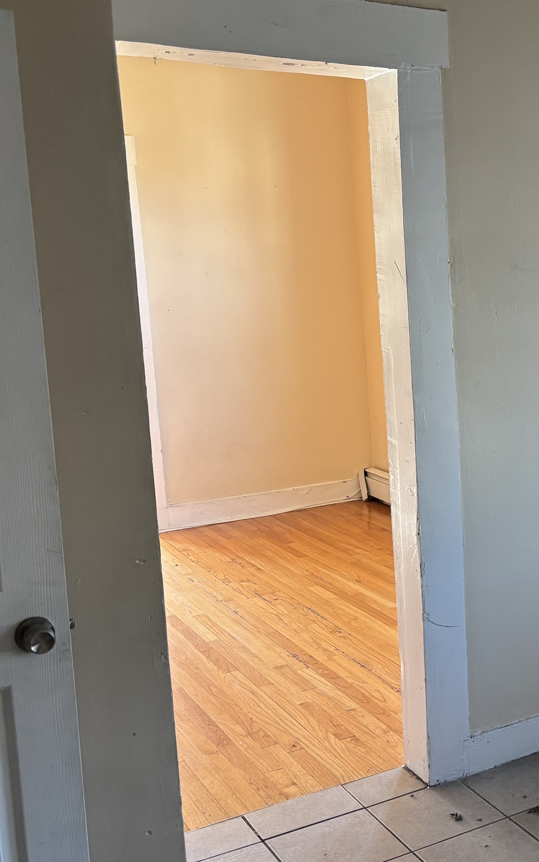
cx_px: 609
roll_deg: +0.4
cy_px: 447
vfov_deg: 42.6
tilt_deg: -10.8
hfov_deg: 25.2
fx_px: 1104
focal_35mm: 47
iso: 125
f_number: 1.6
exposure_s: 1/121
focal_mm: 5.96
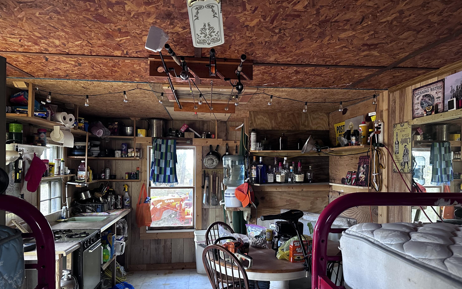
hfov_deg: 70.4
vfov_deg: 47.4
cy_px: 170
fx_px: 327
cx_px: 235
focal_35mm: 26
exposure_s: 1/60
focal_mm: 6.86
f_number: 1.78
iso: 640
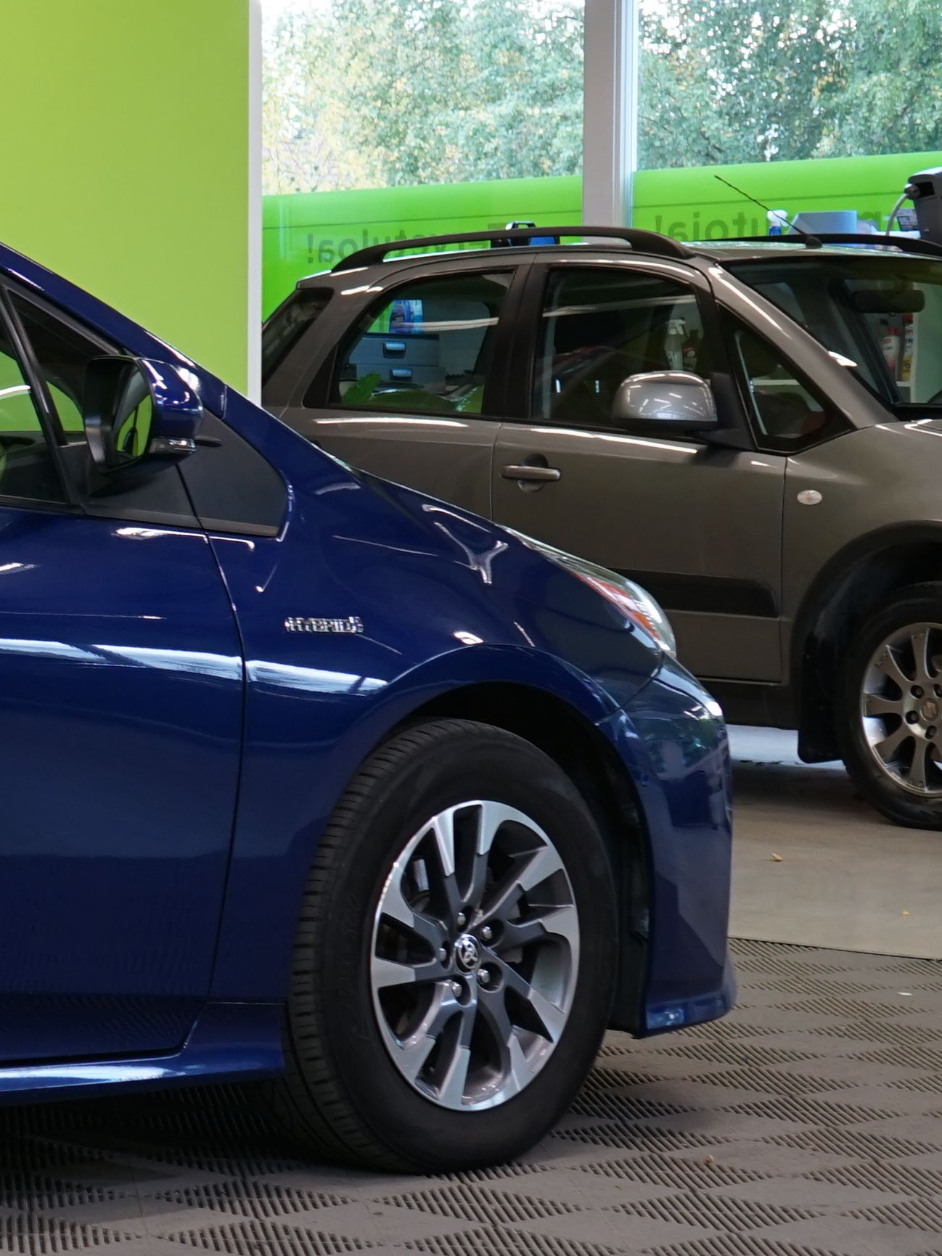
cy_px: 609
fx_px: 3992
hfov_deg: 12.1
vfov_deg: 17.9
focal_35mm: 110
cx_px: -872
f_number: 5.6
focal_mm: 33
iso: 400
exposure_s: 1/25
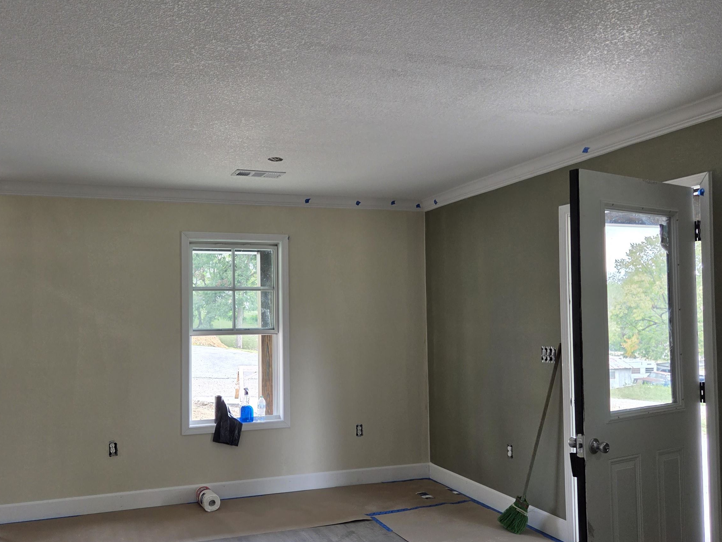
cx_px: 301
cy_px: 298
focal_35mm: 31
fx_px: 647
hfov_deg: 58.0
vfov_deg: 45.4
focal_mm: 5.4
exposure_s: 1/120
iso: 40
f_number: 1.8
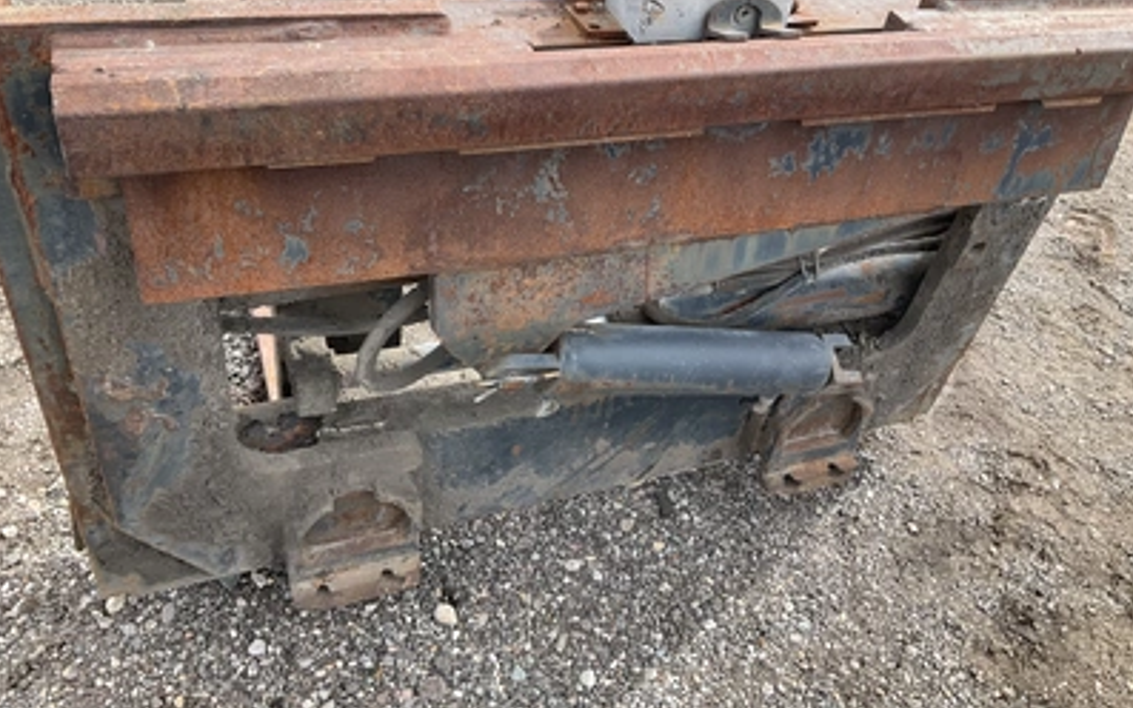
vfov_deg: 40.5
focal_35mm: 31
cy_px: 297
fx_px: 957
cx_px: 565
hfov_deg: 61.2
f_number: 1.8
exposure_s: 1/338
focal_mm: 3
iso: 25
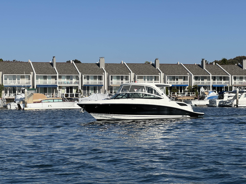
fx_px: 547
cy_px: 92
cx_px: 123
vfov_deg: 19.1
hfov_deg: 25.3
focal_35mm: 77
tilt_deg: +1.1
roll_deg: +0.3
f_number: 2.8
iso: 25
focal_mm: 9
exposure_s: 1/1449
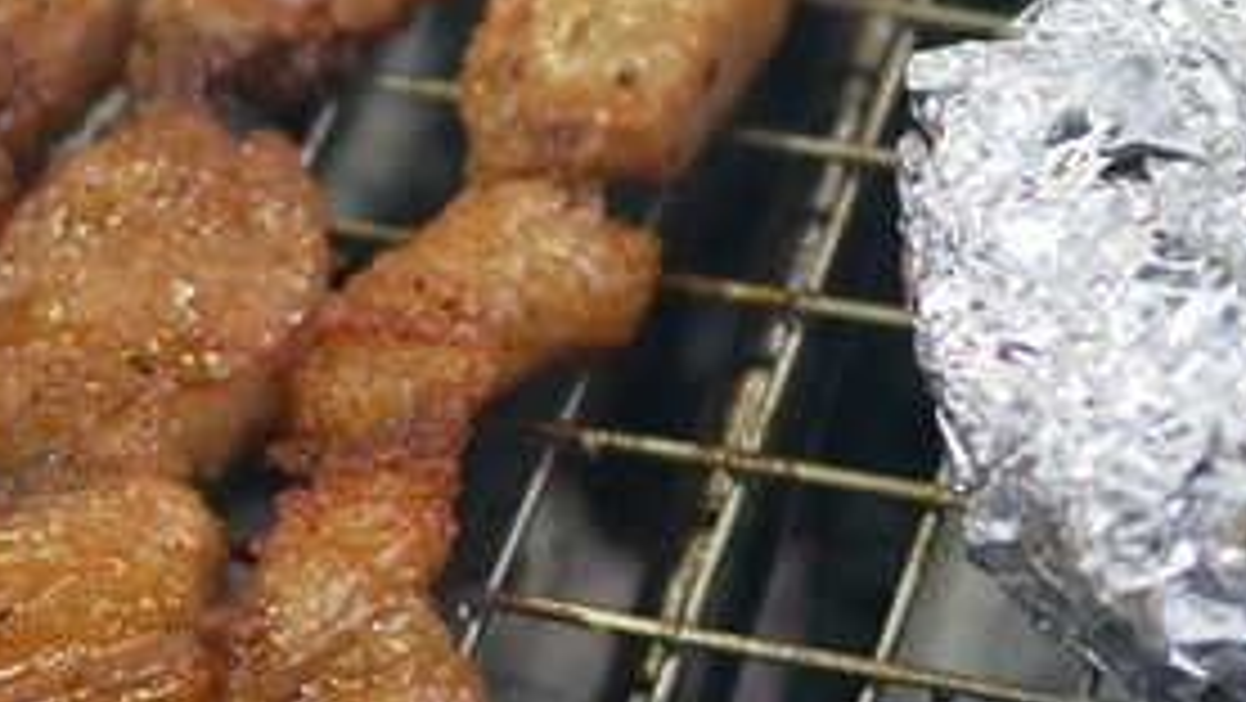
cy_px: 90
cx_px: 1111
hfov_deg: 17.9
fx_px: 3900
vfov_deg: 10.2
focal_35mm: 118
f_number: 1.7
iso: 400
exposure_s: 1/60
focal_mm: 15
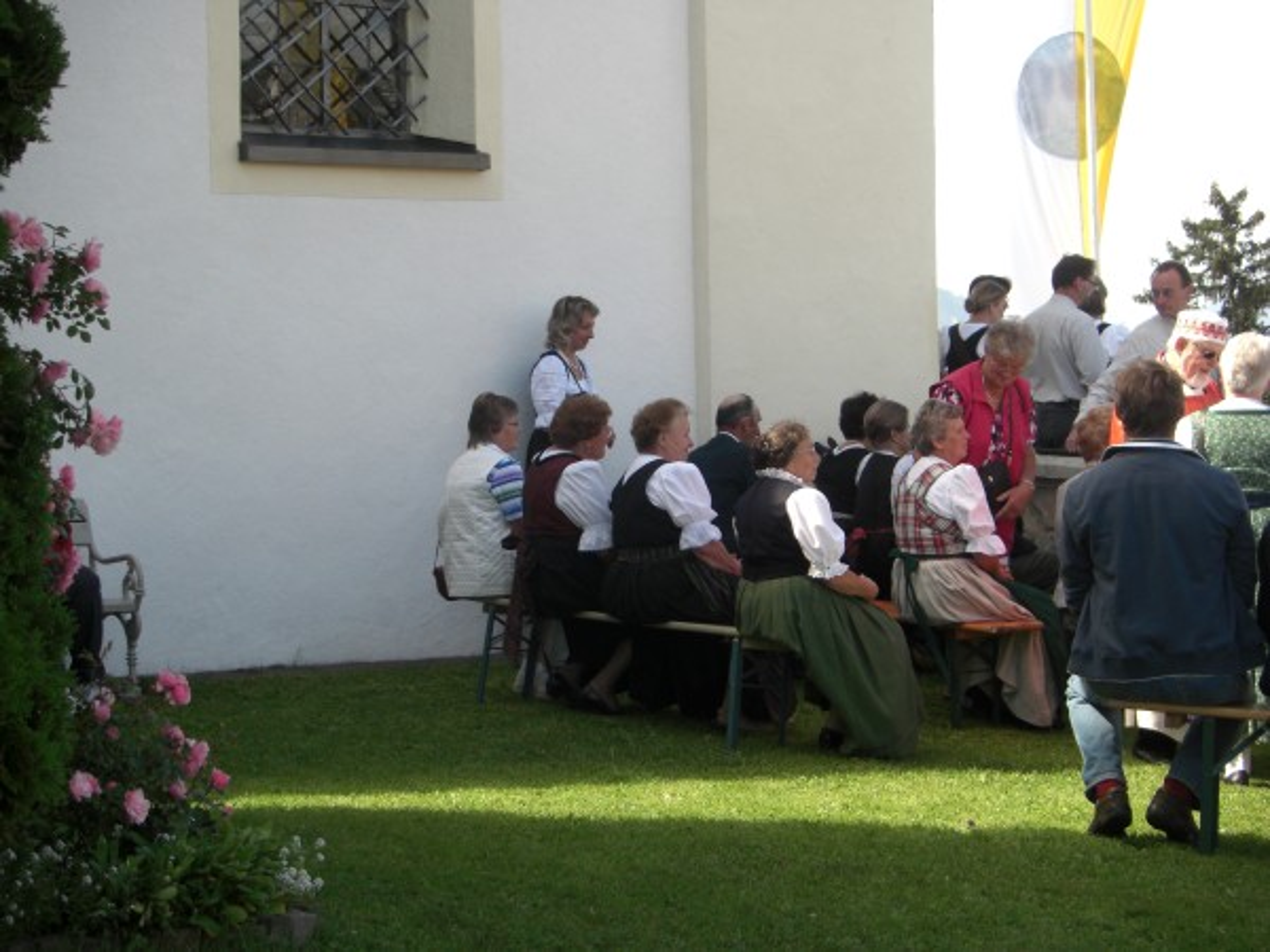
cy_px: 476
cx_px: 635
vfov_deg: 17.8
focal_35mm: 83
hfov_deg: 23.6
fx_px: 3045
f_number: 4
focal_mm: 13.7
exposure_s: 1/125
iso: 64
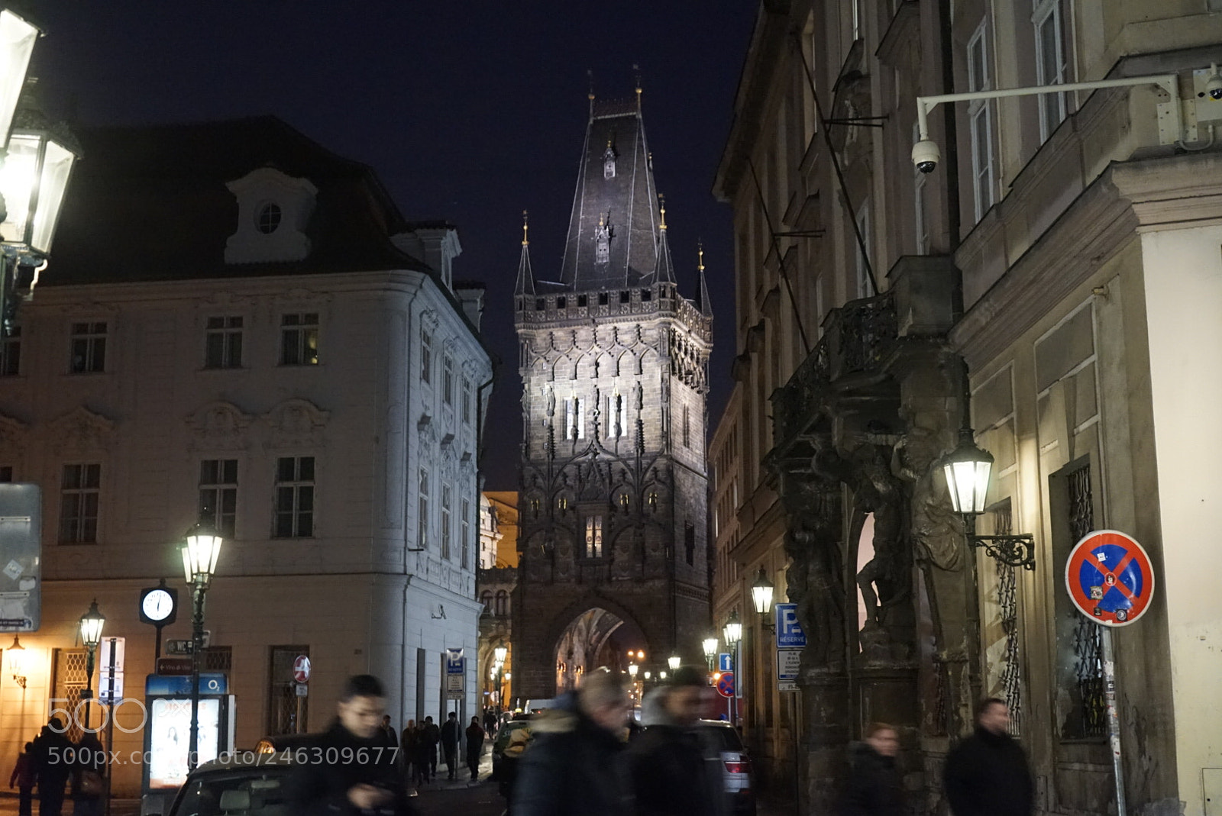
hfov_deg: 42.7
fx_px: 1562
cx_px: 611
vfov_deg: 29.3
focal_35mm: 46
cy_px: 408
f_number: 4.5
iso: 6400
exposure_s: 1/13
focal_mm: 46
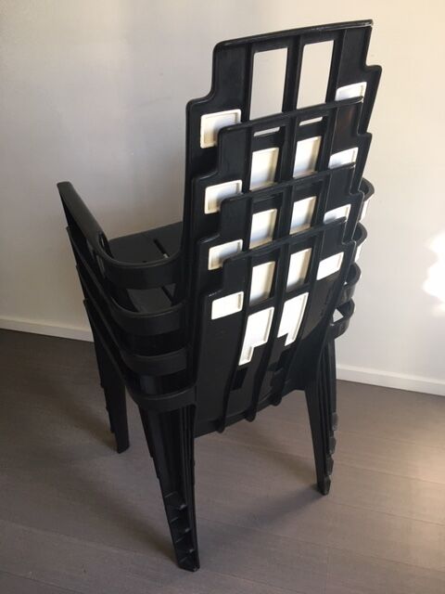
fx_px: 497
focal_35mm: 29
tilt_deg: -37.7
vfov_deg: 61.7
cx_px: 222
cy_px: 297
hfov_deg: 48.2
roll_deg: +3.1
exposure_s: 1/33
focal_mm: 4.15
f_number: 2.2
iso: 50
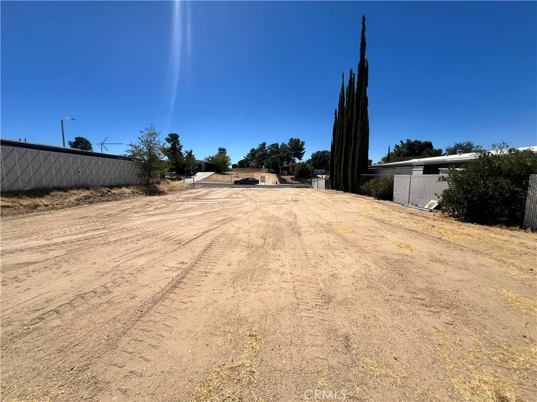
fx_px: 202
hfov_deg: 106.2
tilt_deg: -6.6
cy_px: 201
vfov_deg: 89.9
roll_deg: +0.1
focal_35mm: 13
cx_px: 268
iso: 32
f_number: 1.8
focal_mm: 1.57
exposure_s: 1/2874
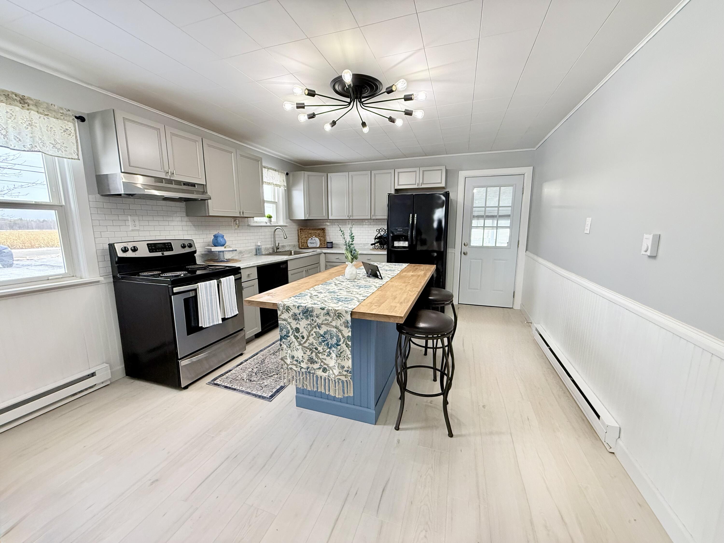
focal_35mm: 14
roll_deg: +1.1
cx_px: 362
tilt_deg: -8.3
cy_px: 272
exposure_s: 1/120
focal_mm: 2.22
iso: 250
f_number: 2.2
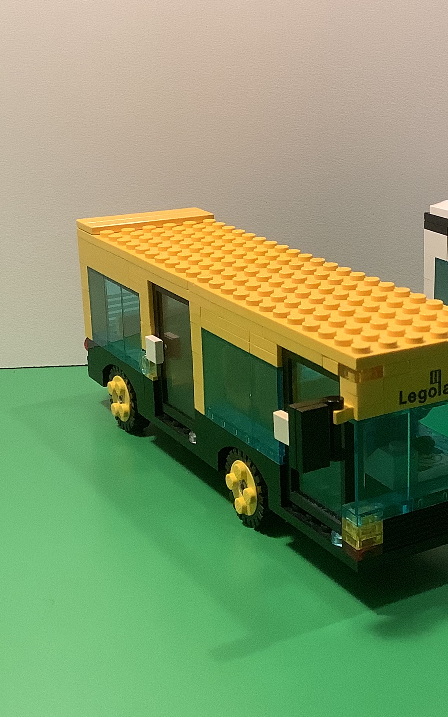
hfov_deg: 21.5
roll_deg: +0.9
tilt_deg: -19.2
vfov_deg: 34.5
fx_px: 1153
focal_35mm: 59
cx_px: 402
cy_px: 347
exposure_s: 1/50
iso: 125
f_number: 2.4
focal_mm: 3.3
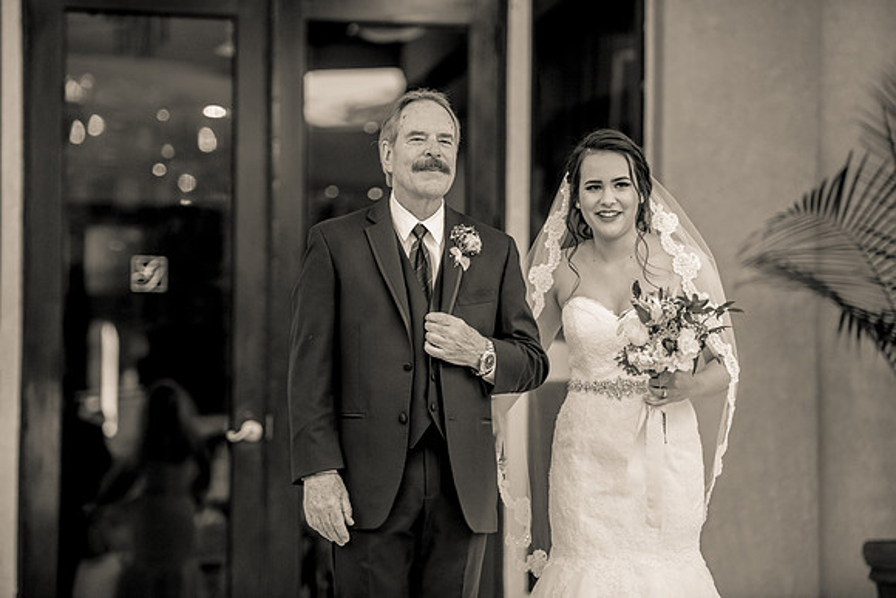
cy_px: 299
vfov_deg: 9.8
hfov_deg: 14.7
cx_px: 448
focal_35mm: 140
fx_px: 3485
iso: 1000
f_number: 2.8
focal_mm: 140
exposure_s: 1/500
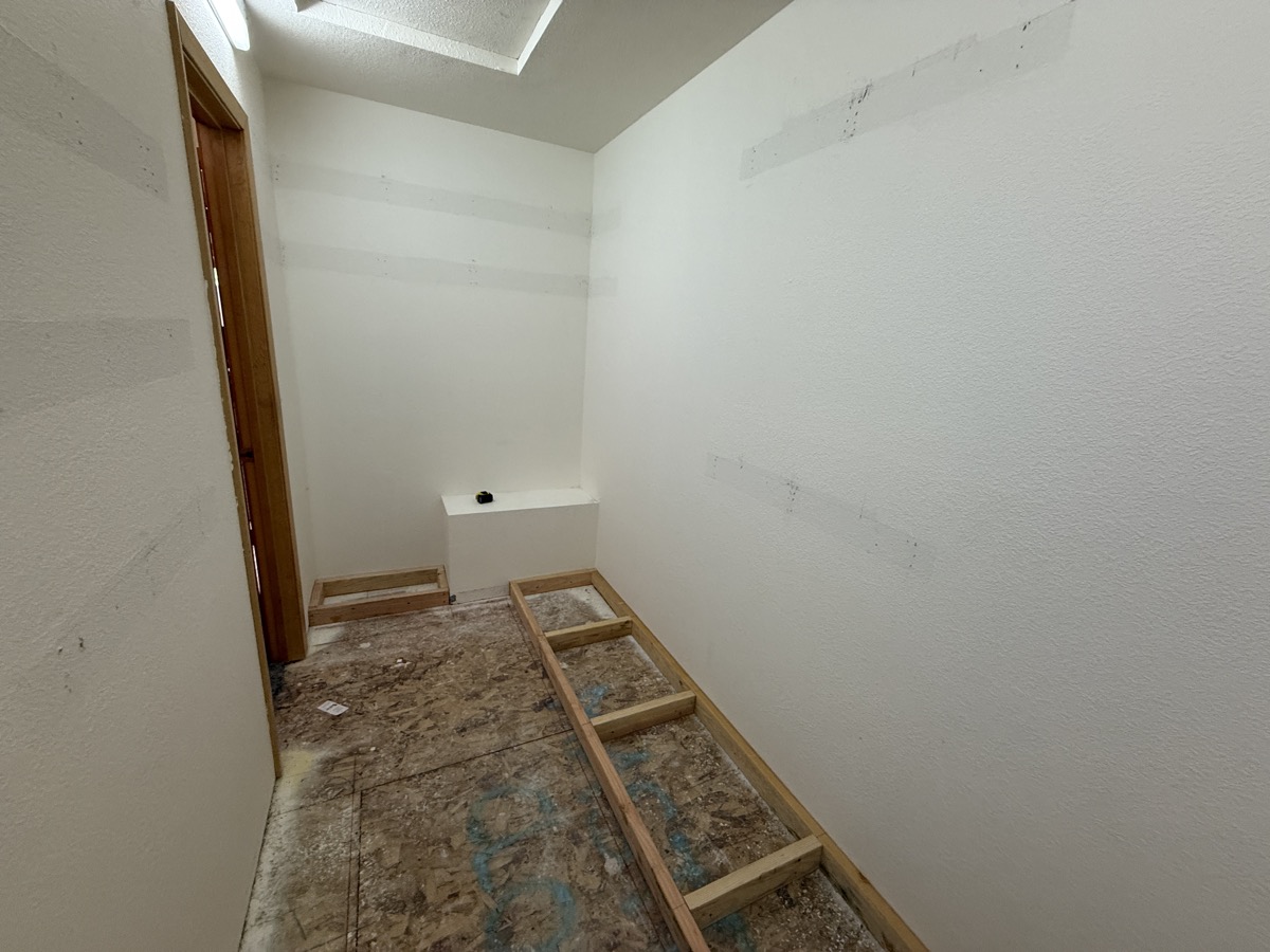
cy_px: 476
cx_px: 635
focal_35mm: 14
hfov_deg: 102.1
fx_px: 514
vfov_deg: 85.7
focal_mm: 2.22
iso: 200
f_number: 2.2
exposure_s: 1/60
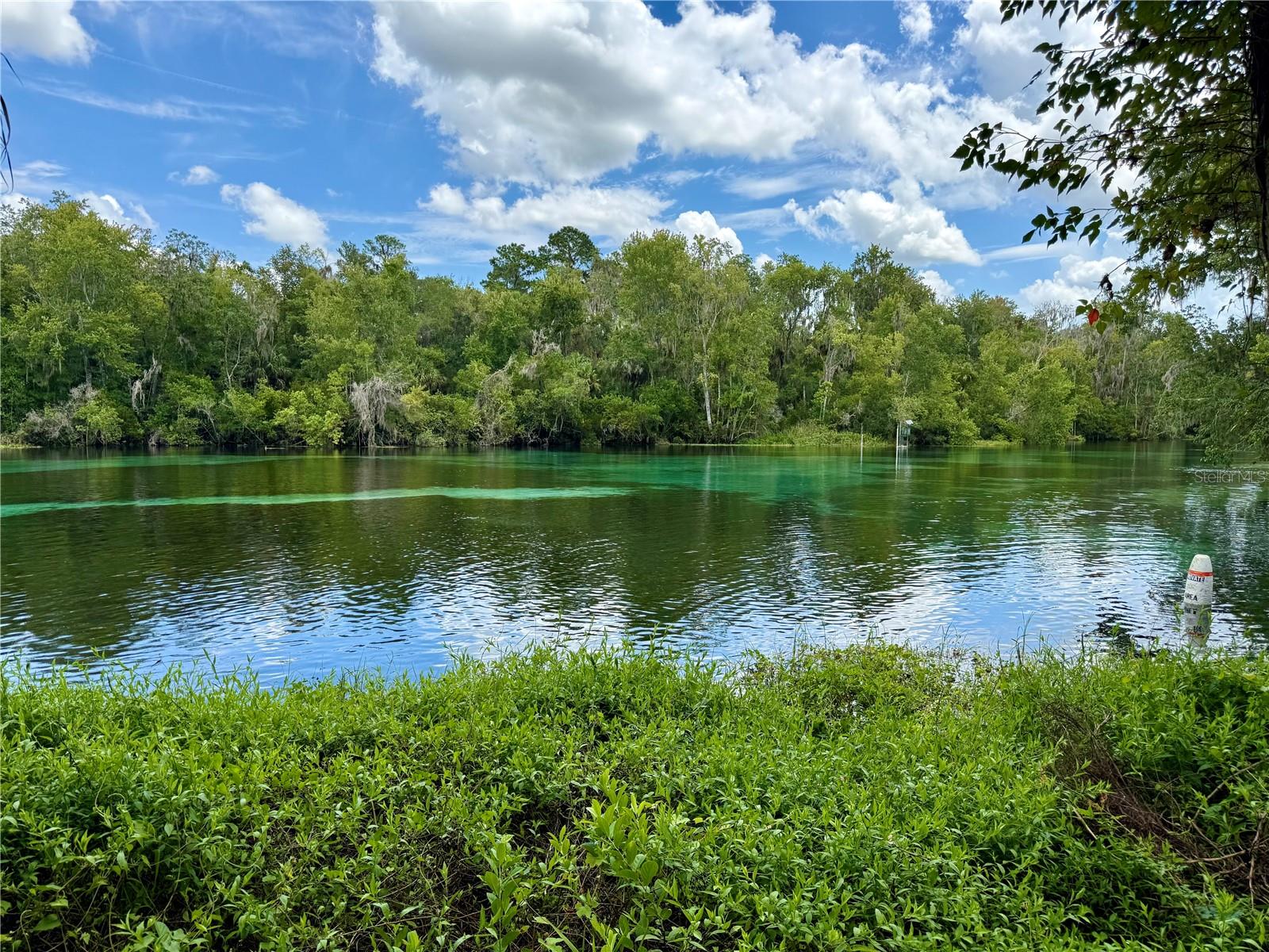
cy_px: 476
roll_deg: -0.5
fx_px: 880
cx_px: 634
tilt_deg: -3.0
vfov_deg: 56.8
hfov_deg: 71.6
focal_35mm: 24
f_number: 1.78
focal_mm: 6.76
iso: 80
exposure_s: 1/3021
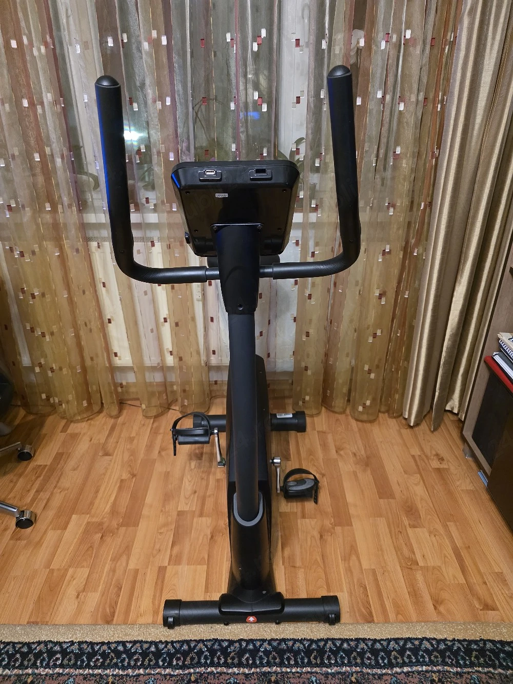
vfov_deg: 73.9
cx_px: 256
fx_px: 454
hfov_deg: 58.9
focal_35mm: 23
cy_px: 342
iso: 1600
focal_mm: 6.3
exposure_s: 1/101
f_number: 1.7
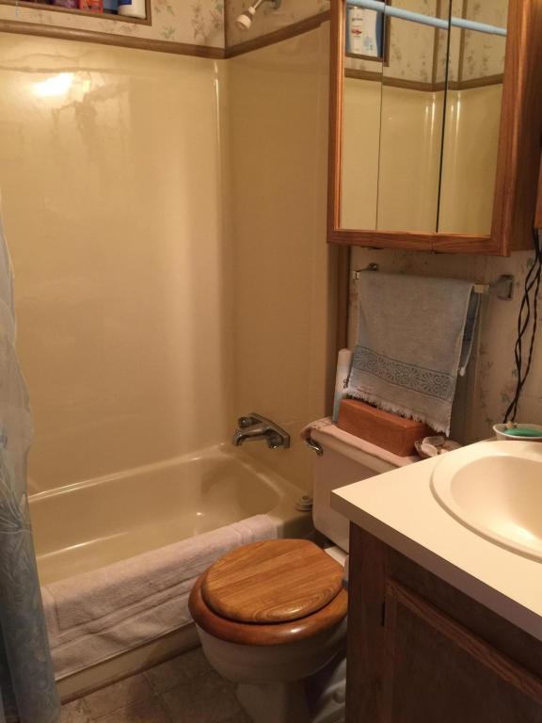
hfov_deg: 48.2
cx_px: 271
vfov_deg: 61.7
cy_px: 362
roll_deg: -0.3
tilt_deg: -13.6
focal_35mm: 29
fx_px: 605
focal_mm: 4.15
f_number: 2.2
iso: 80
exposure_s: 1/15
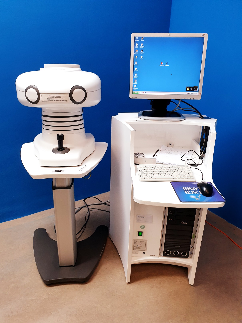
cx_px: 121
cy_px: 162
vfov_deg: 67.3
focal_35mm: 26
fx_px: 242
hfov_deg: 53.1
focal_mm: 4.3
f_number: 2.4
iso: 160
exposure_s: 1/50
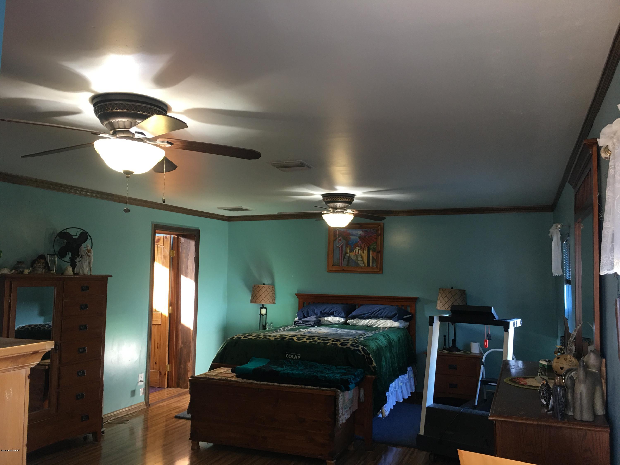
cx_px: 310
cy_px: 232
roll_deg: -1.1
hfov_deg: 61.7
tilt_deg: +5.5
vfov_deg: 48.2
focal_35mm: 29
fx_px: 519
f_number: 2.2
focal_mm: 4.15
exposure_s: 1/15
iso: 40
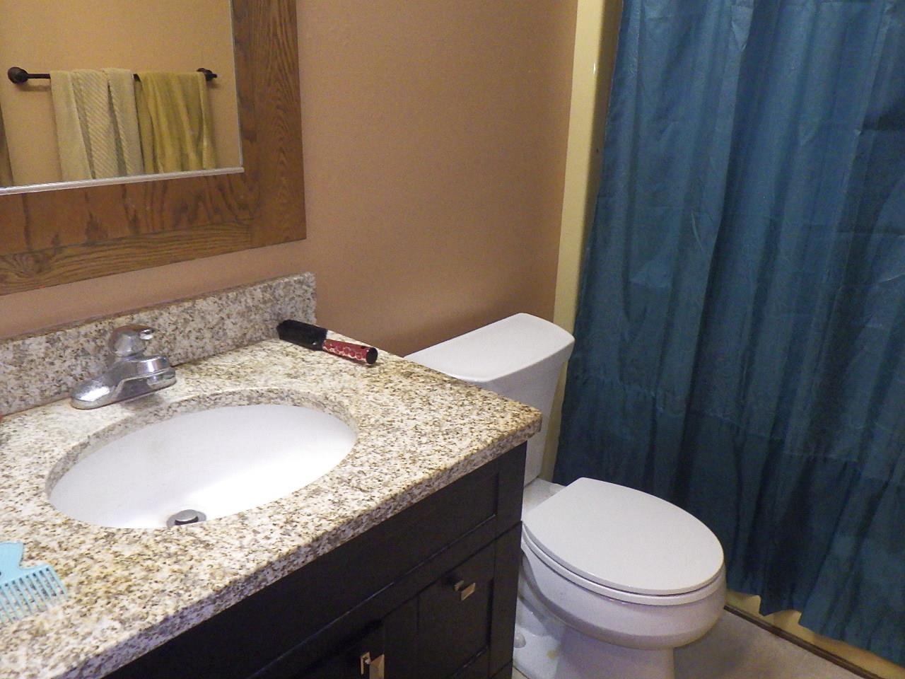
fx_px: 732
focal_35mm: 28
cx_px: 452
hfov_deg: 63.4
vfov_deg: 49.7
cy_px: 340
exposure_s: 1/60
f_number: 3.5
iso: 1000
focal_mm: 5
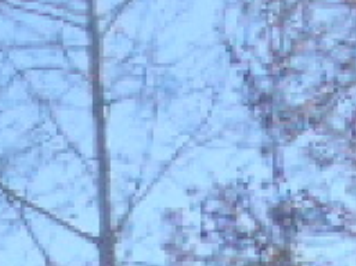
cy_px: 748
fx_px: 2331
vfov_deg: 6.1
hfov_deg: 7.8
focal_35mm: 227
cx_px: -647
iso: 80
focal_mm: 6.3
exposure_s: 1/200
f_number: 8.3
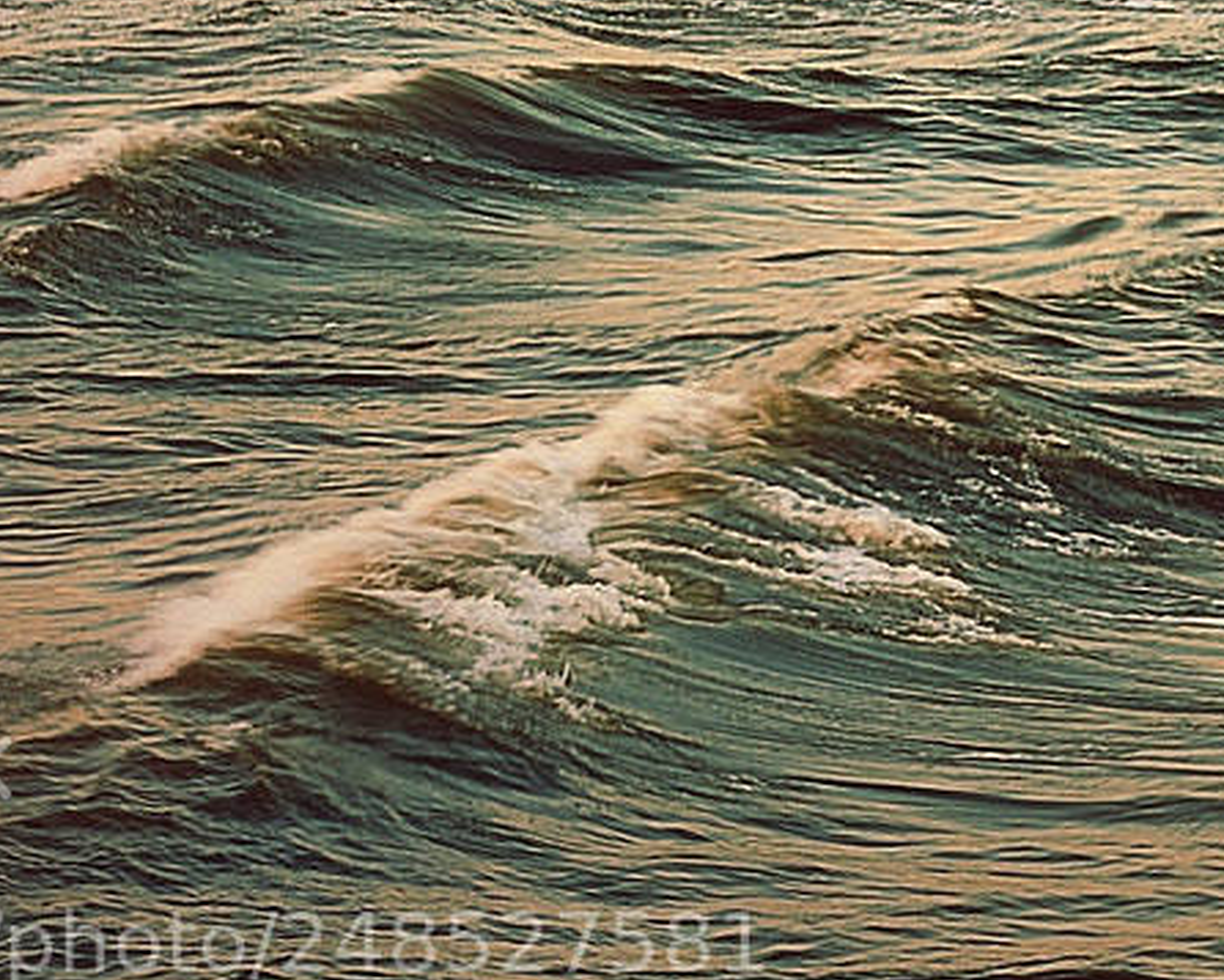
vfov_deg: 5.5
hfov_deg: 6.9
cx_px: 1526
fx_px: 10061
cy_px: -307
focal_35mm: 278
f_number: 5.6
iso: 100
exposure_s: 1/25
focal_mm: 55
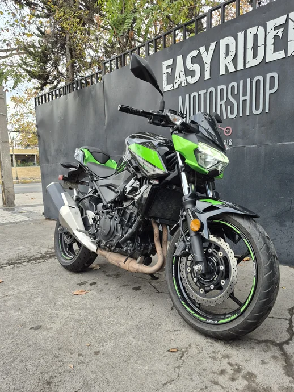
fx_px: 283
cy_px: 202
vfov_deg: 69.4
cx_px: 159
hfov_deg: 54.8
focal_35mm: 25
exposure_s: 1/180
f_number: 1.8
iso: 80
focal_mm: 5.4
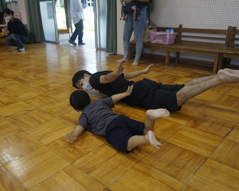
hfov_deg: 54.7
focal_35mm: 33
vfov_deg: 45.1
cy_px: 95
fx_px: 230
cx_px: 106
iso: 800
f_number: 4
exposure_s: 1/160
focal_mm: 19
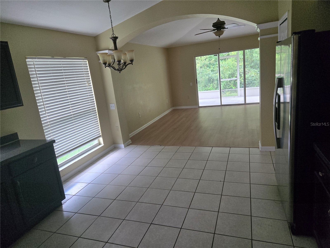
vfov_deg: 58.9
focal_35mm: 23
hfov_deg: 73.9
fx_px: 219
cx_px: 165
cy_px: 124
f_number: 1.8
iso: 160
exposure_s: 1/180
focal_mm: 5.4
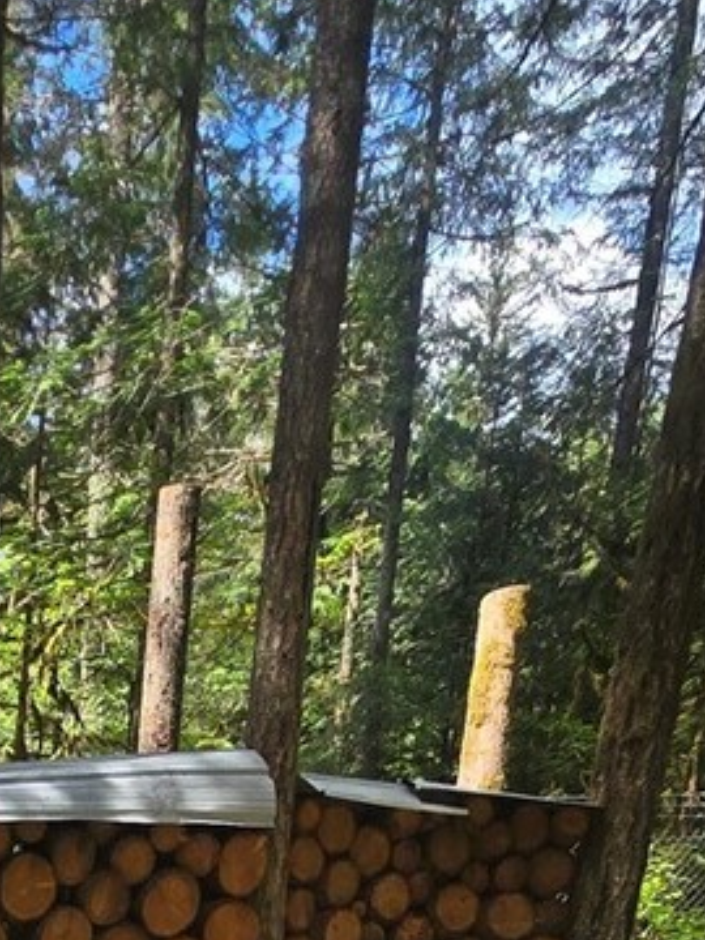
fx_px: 1412
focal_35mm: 52
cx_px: -172
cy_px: 1548
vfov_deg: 24.3
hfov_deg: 24.9
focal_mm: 2.2
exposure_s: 1/664
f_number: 2.2
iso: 50
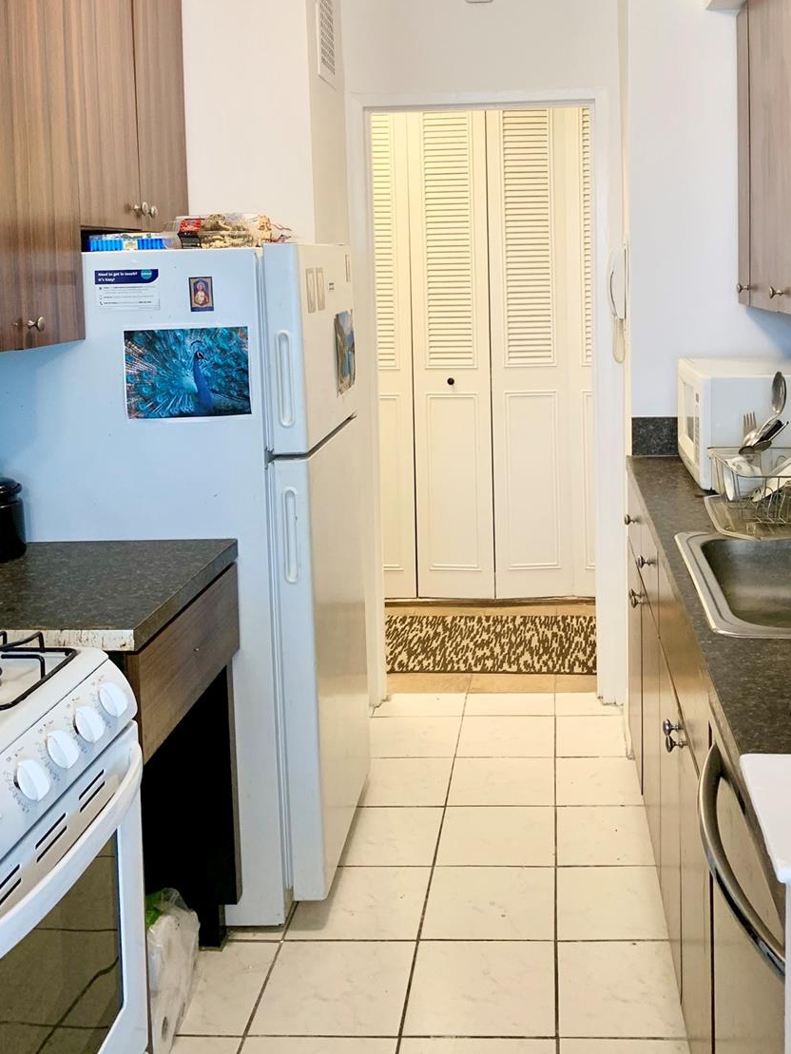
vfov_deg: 50.3
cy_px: 337
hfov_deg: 39.5
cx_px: 480
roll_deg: +1.6
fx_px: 1097
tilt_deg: -3.4
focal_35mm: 36
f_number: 1.8
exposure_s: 1/60
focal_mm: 4.25
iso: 100
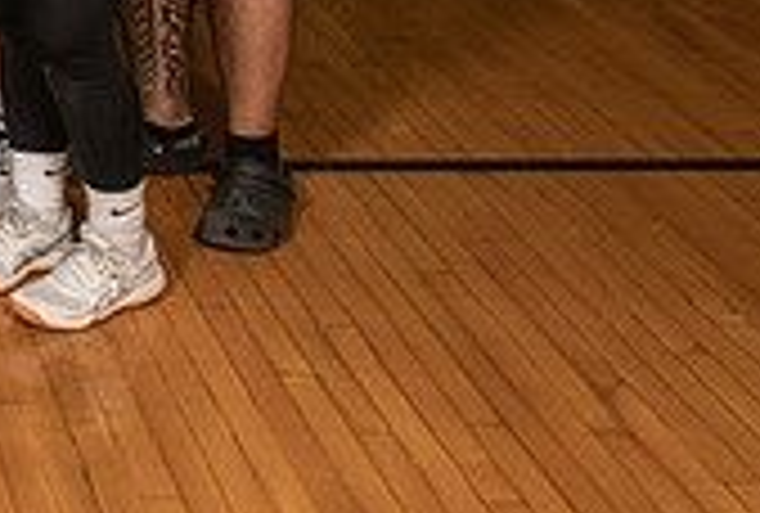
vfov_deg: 13.0
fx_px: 2076
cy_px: -361
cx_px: -361
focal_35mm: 98
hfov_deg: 18.5
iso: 320
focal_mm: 26
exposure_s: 1/160
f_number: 8
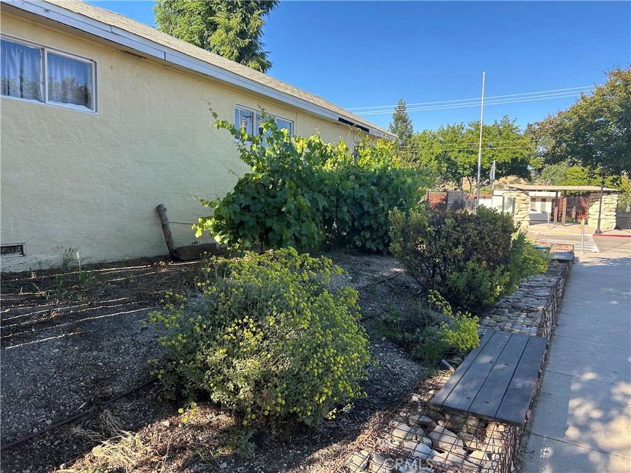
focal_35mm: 26
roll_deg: -0.2
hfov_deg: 67.3
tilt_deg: -4.5
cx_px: 316
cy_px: 236
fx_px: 474
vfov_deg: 53.1
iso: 50
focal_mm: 5.7
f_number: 1.5
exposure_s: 1/902
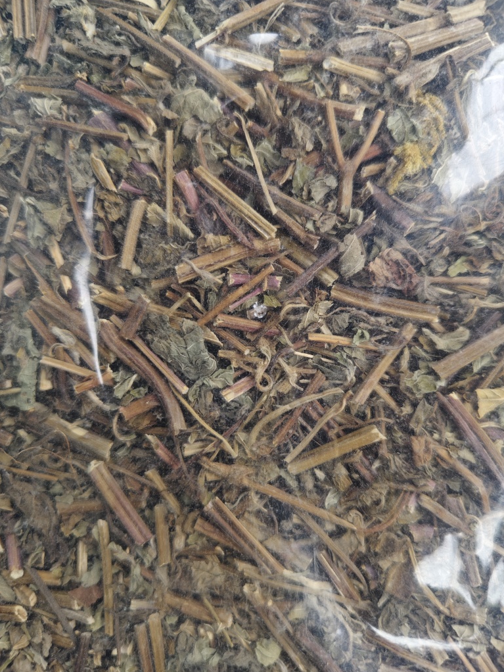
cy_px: 342
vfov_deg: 71.6
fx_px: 466
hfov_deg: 56.8
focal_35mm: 24
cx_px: 262
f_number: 1.88
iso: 110
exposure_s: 1/100
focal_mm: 5.56
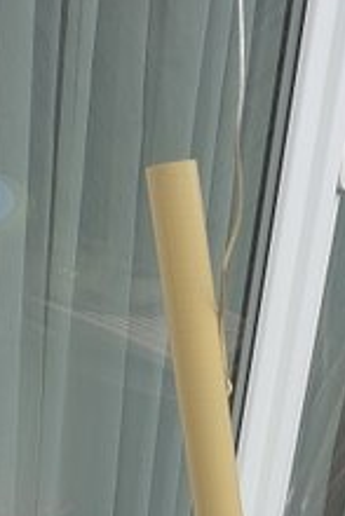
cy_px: 607
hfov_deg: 15.9
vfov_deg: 22.0
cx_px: 116
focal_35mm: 86
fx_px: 1234
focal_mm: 4.3
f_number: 2.4
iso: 50
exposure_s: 1/412
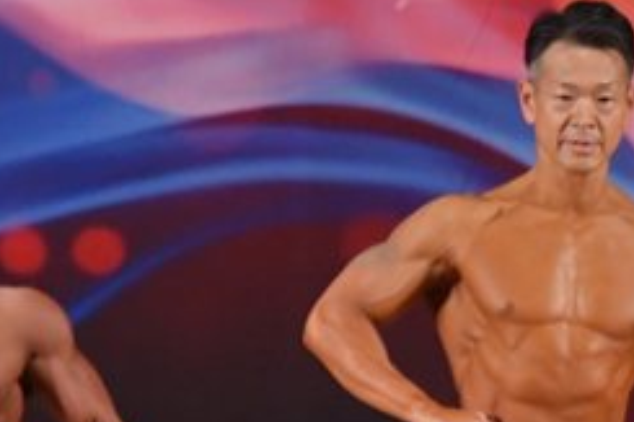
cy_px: 541
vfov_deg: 2.0
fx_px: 12090
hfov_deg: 3.0
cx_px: 462
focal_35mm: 687
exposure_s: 1/400
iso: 3200
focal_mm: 145
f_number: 5.6
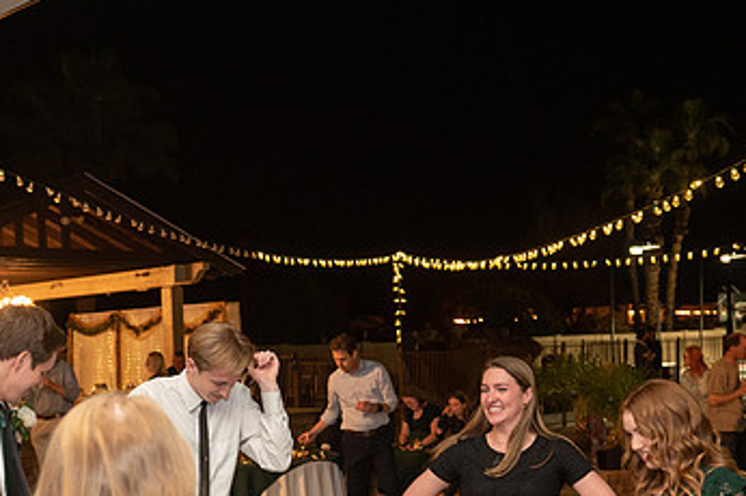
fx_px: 1077
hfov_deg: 37.8
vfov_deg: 25.5
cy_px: 401
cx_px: 244
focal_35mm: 52
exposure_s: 1/100
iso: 3200
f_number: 3.5
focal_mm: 31
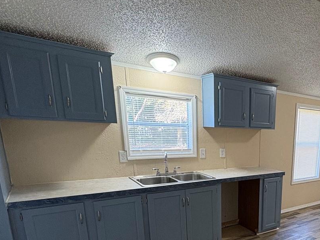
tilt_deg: -14.0
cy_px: 192
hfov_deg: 57.4
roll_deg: -1.7
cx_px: 267
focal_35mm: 28
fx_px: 259
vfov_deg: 47.1
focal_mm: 2.22
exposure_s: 1/73
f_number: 2.2
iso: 200
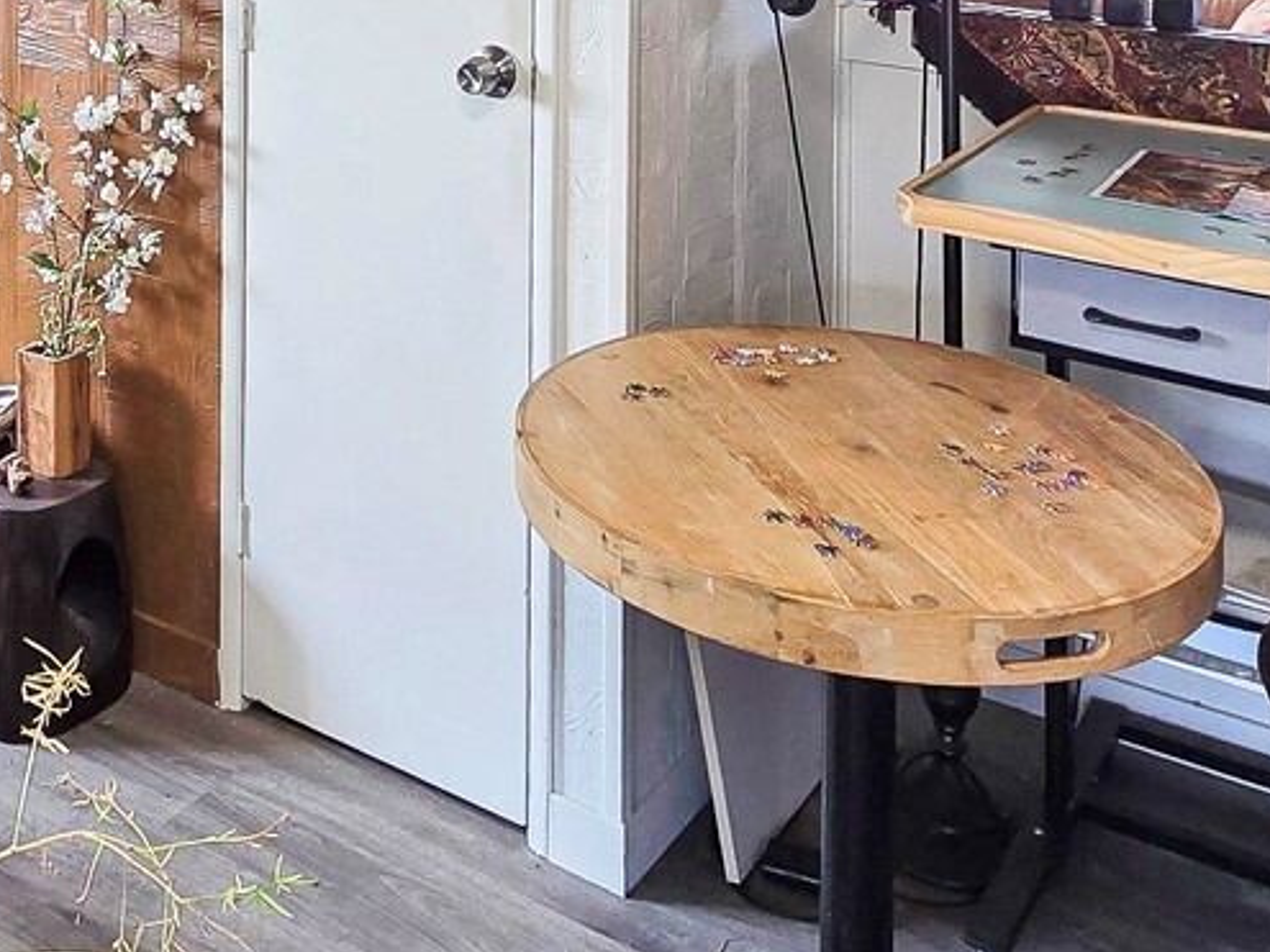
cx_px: 339
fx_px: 1541
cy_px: -172
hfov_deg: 43.6
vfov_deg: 29.7
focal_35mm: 42
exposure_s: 1/60
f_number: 2.2
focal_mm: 2.2
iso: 100
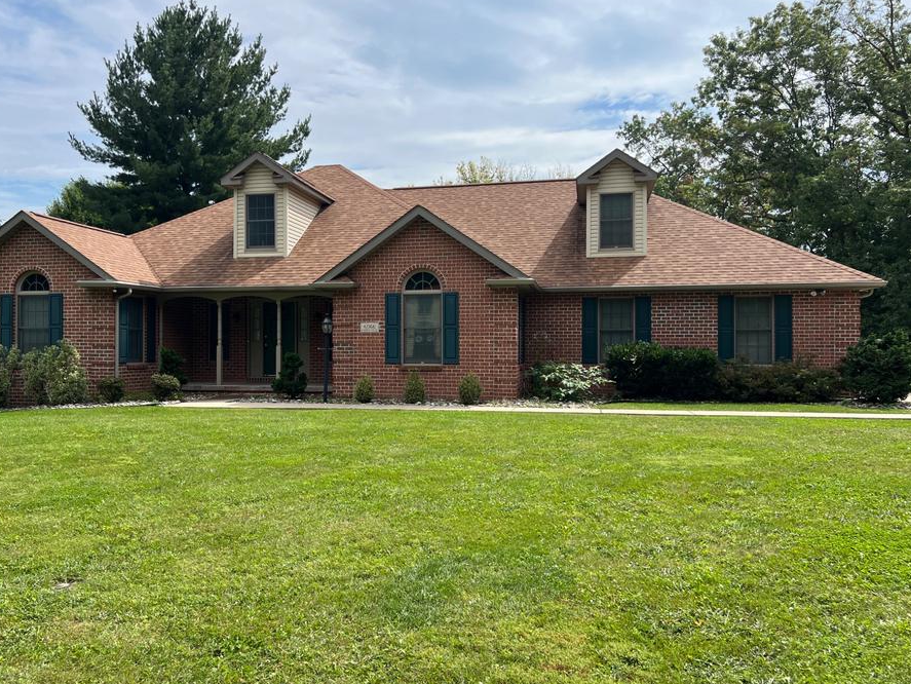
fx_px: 790
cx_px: 397
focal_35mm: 30
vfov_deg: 46.8
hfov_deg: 59.7
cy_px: 337
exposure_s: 1/3831
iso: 50
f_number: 1.5
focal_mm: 5.7
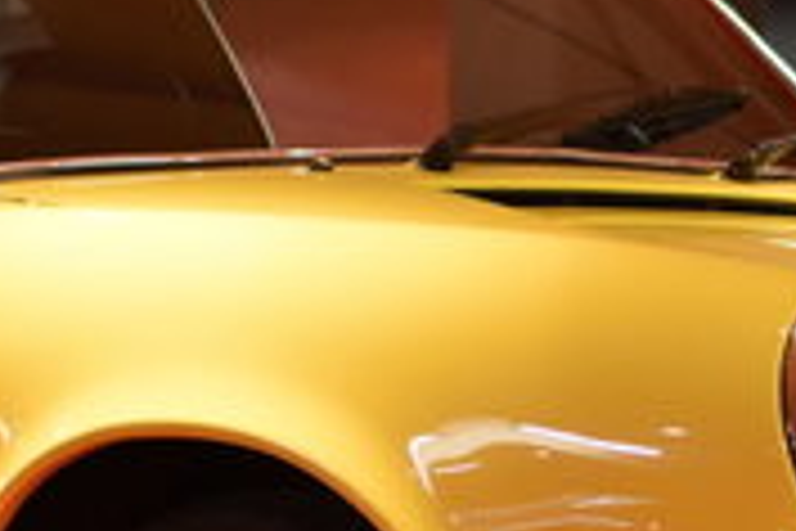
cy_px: 612
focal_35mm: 227
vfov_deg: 6.0
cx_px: 848
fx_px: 5022
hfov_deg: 9.0
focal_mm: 35
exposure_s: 1/60
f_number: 3.5
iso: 800
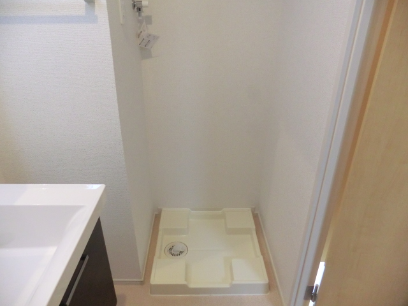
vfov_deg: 56.8
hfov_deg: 71.6
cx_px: 204
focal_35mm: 24
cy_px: 153
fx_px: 283
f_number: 3.2
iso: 400
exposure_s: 1/60
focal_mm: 4.3
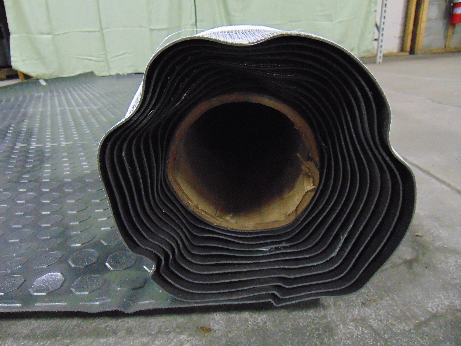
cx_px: 230
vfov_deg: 54.9
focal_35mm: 25
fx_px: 333
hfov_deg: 69.4
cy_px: 173
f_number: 3
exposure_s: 1/25
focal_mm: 4.5
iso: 800
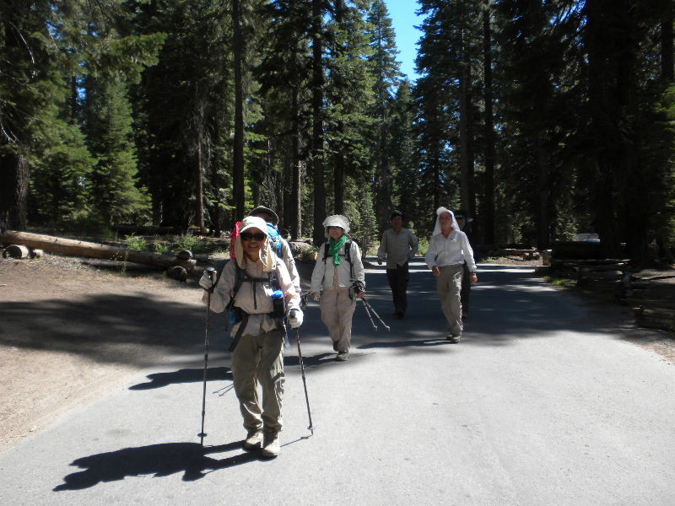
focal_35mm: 37
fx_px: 721
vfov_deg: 38.7
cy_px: 253
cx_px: 338
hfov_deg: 50.1
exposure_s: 1/484
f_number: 3.5
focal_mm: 6.6
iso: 99
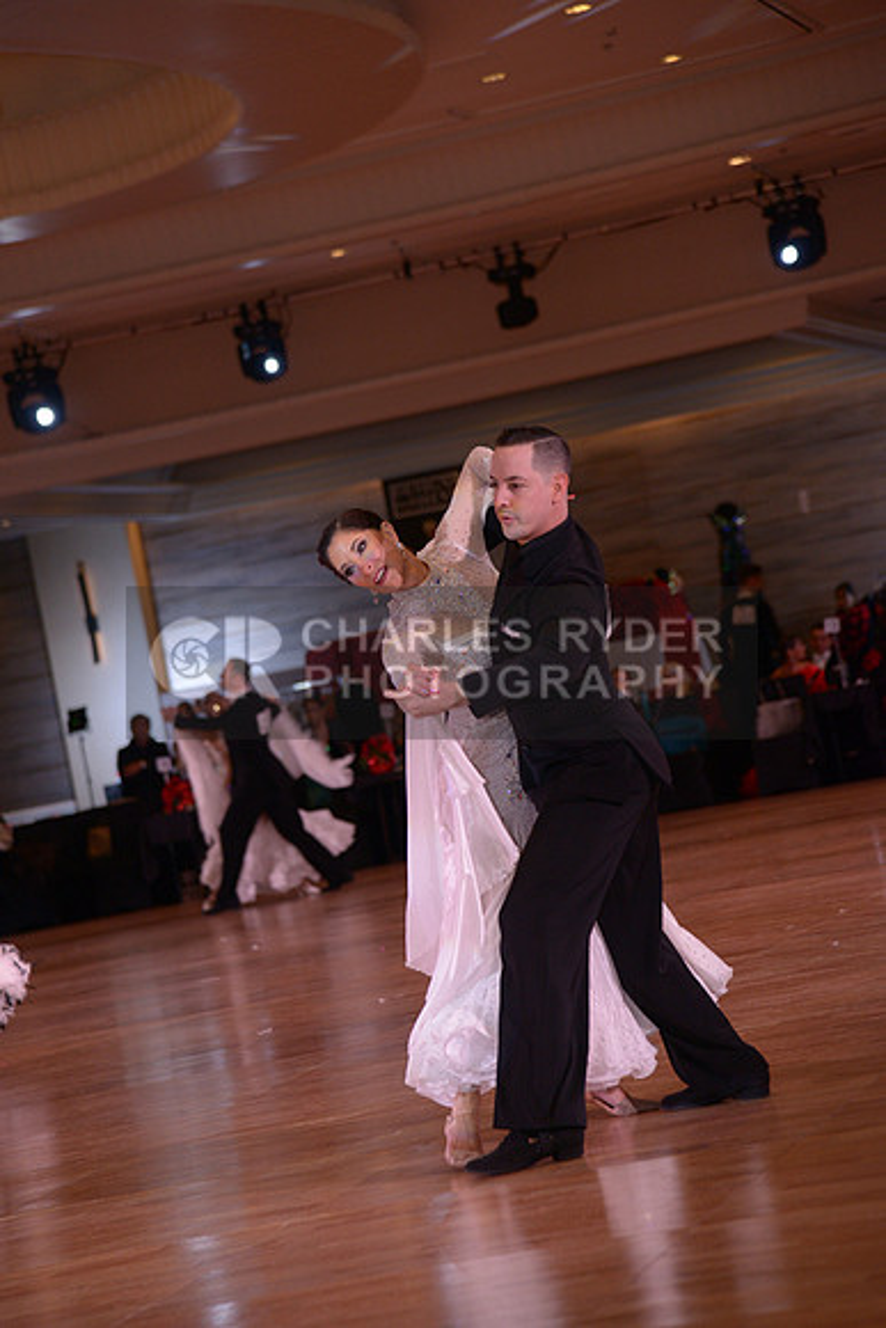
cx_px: 443
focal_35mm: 120
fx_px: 4427
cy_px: 664
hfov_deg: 11.4
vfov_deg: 17.1
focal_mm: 120
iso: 1250
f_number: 5
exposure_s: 1/200
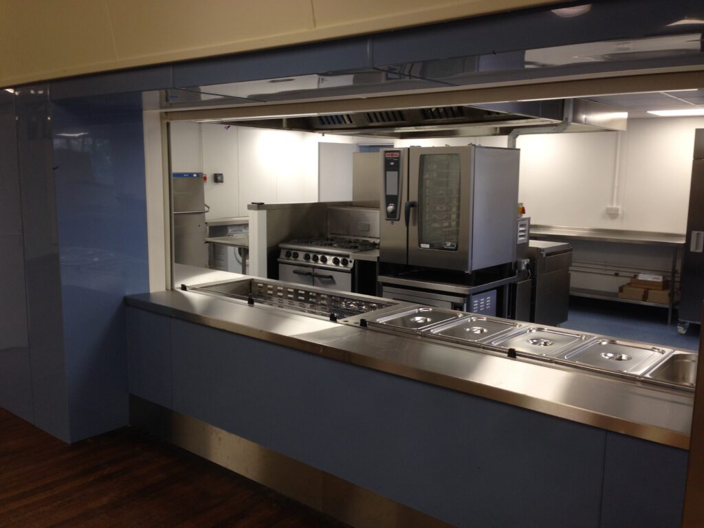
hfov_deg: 55.4
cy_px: 264
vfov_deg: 42.9
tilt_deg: -7.7
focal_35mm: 33
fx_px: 671
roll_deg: +0.0
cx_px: 352
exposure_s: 1/40
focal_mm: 4.12
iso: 50
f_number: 2.4
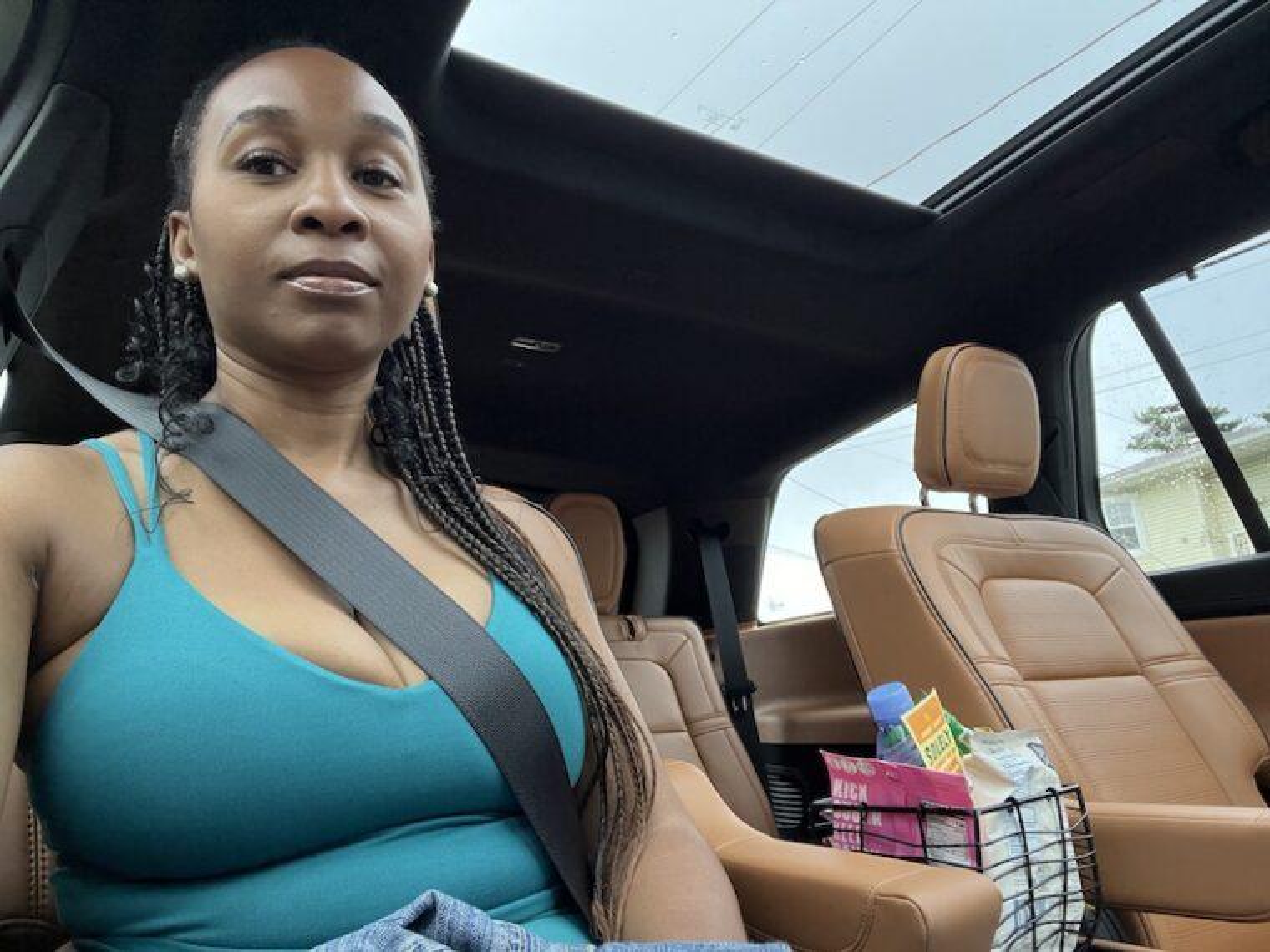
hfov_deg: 73.9
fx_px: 844
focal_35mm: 23
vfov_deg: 58.9
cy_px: 476
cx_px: 635
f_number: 2.2
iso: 500
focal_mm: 2.71
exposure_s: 1/30
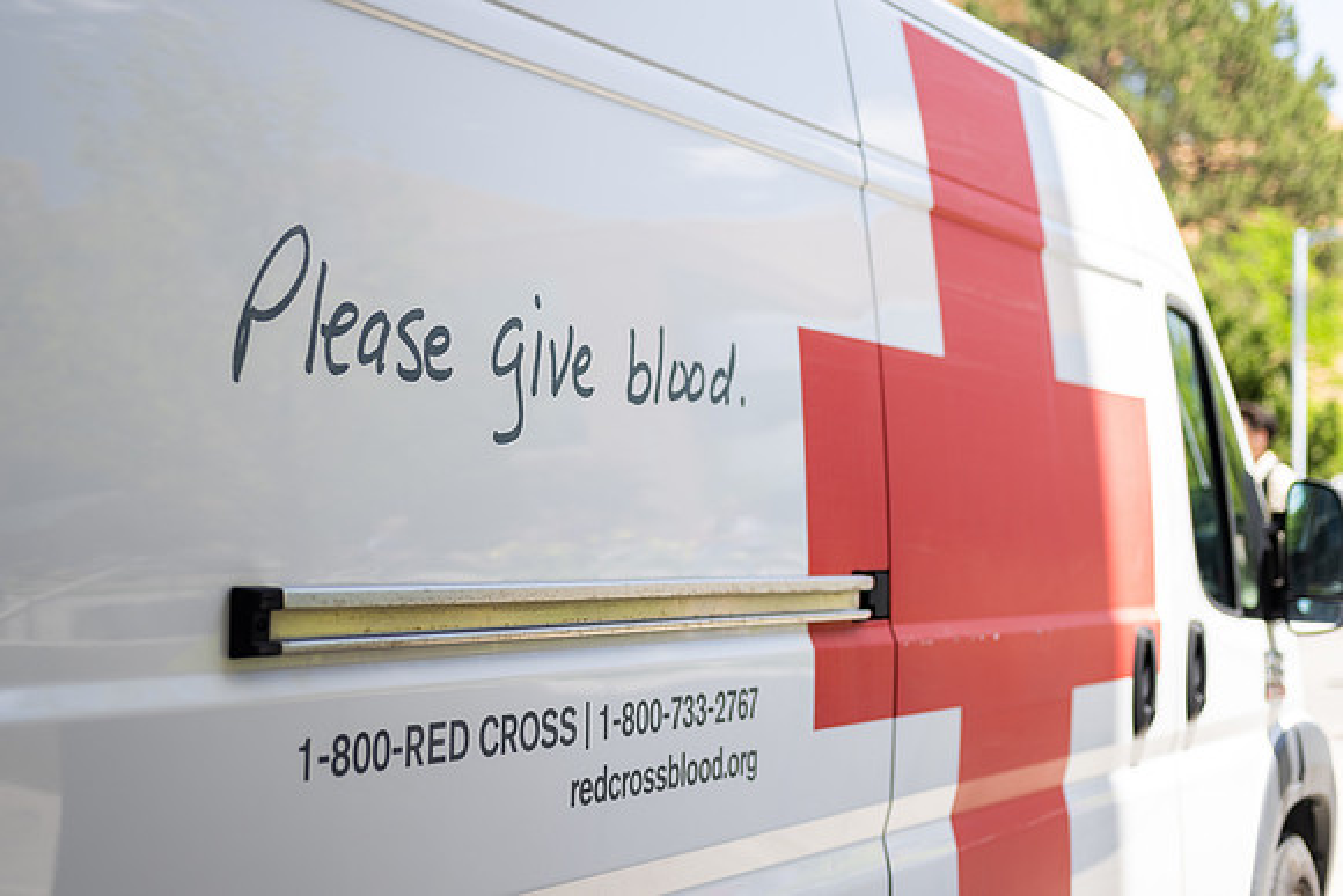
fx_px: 2239
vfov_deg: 22.6
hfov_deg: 33.4
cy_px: 448
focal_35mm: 60
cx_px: 672
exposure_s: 1/500
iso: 100
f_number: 2.8
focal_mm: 60
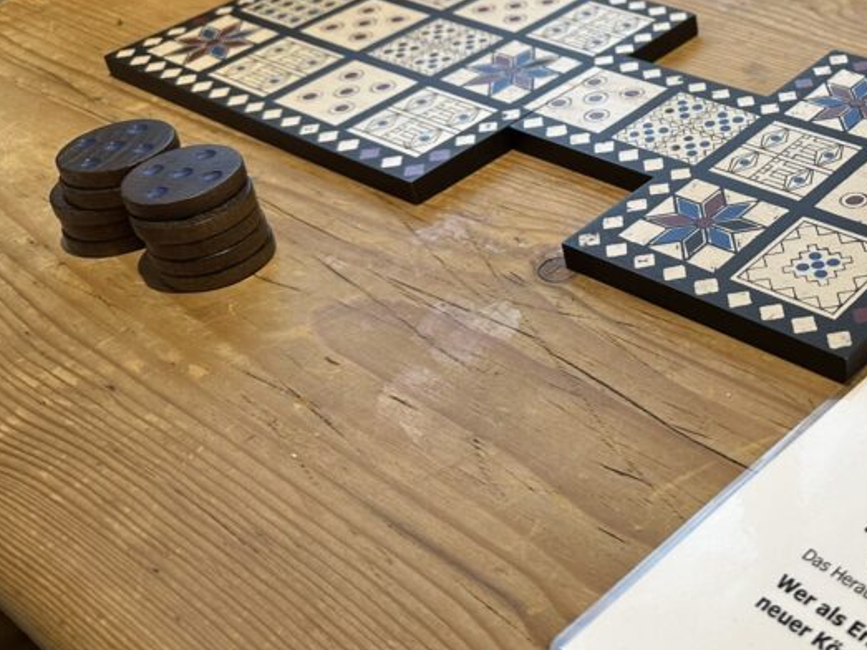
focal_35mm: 47
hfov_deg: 36.9
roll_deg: +5.0
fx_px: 1177
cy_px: 202
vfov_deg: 30.6
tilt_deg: -34.2
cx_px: 837
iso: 125
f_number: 1.78
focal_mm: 6.86
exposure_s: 1/50
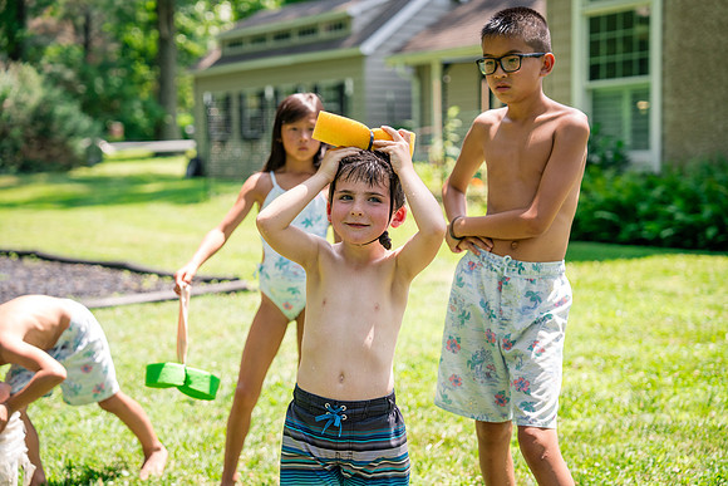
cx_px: 364
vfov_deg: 19.5
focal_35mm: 70
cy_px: 243
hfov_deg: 28.8
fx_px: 1416
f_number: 2.8
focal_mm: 70
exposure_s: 1/640
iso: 250
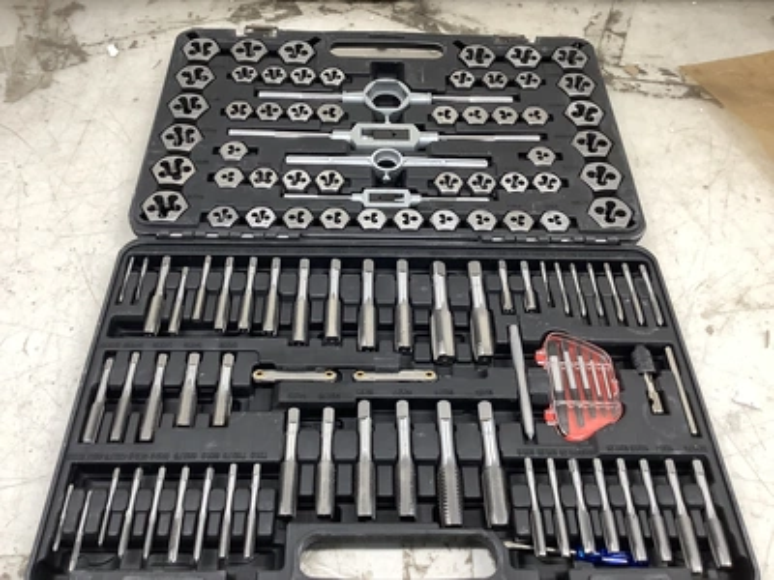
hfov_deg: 58.4
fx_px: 693
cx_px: 387
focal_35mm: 31
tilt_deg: -54.7
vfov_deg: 45.4
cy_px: 290
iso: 80
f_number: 2.4
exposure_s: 1/60
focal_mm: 3.3
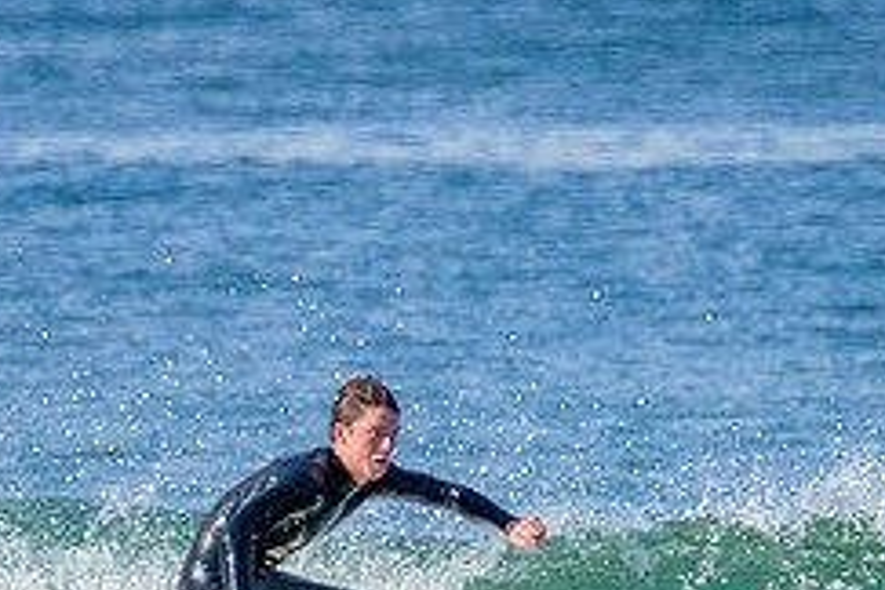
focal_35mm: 2430
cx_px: 421
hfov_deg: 0.8
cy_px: 489
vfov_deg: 0.6
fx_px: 59733
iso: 2500
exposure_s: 1/1250
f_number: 11
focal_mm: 800
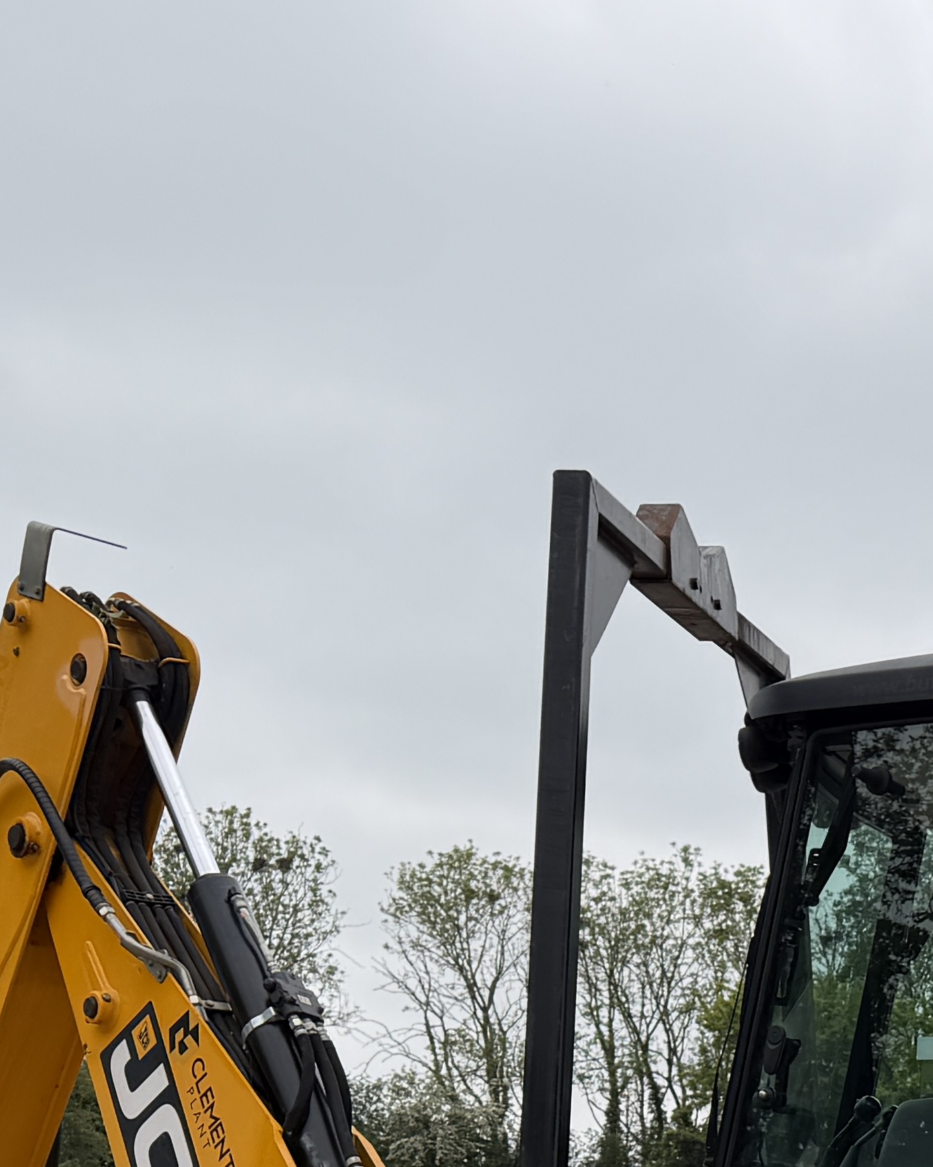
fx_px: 2727
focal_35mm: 79
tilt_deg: -1.9
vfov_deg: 22.4
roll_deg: +0.5
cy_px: 1361
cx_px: 1429
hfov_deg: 17.3
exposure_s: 1/920
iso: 80
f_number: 1.78
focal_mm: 6.76
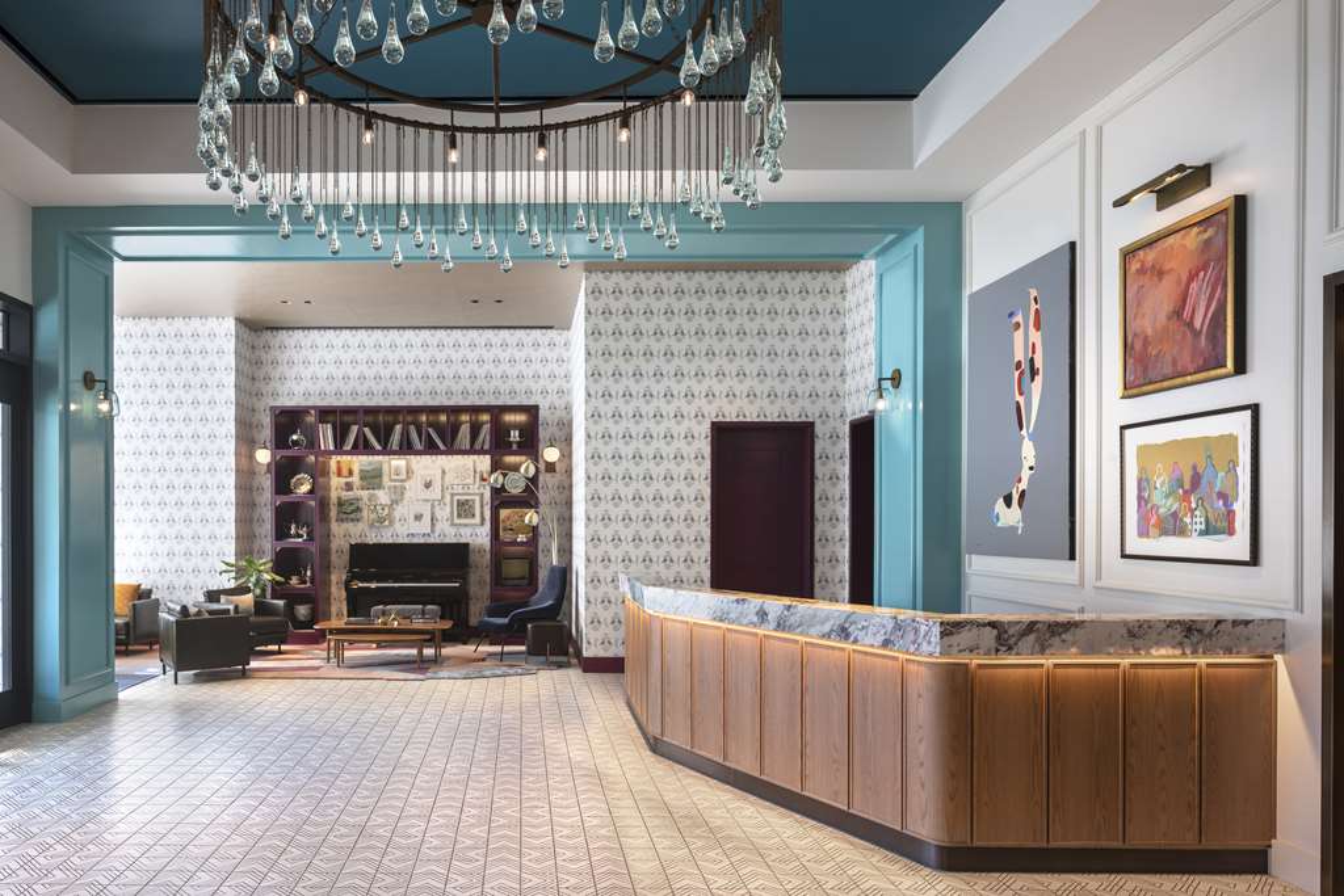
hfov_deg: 73.7
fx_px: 896
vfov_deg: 53.1
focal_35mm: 24
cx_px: 672
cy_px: 448
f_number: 11
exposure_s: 1/1.67
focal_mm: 24
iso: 100
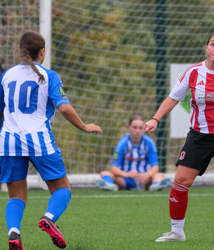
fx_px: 10088
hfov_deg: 1.2
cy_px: 131
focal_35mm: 1325
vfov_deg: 1.4
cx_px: 184
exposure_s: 1/1000
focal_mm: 400
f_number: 5.6
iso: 2000
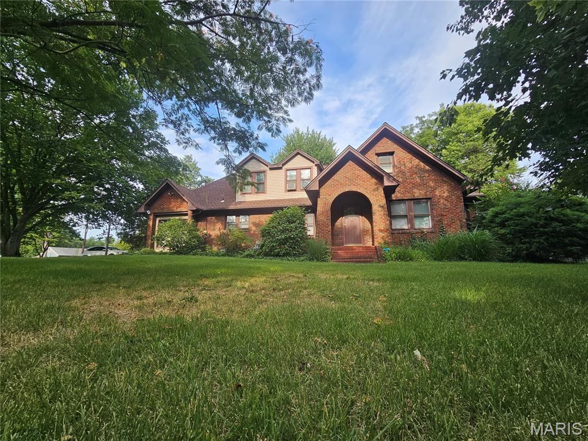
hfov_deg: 106.2
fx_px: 221
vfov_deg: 89.9
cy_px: 220
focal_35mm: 13
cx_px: 294
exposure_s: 1/511
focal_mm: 2.2
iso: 50
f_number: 2.2
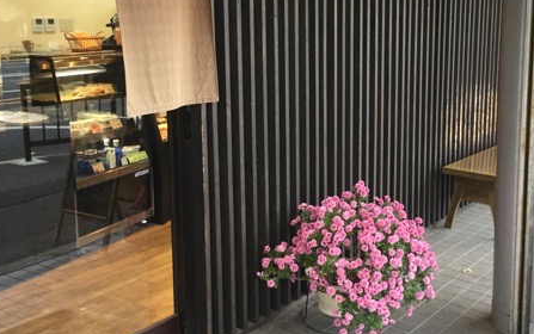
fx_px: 684
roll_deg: -0.4
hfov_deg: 42.6
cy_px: 128
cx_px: 288
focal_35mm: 47
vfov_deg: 27.4
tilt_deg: -10.0
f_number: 2.4
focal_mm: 3.3
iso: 64
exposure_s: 1/30
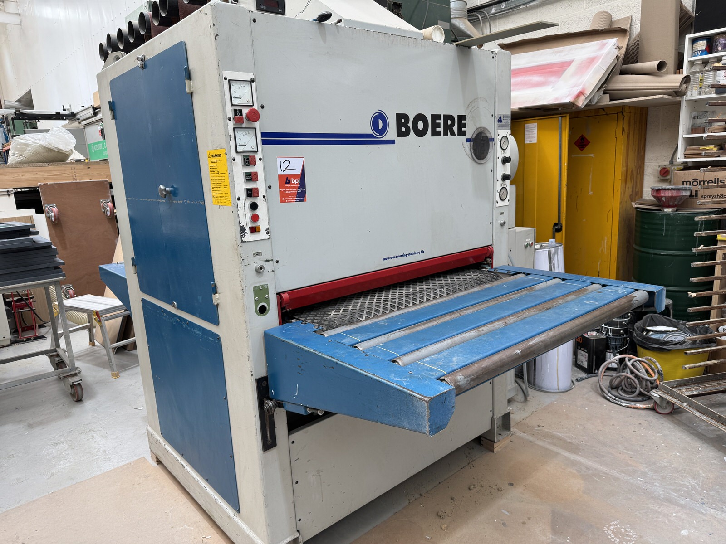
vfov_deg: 56.8
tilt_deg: -12.3
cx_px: 363
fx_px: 503
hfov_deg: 71.6
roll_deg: +3.9
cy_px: 272
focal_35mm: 24
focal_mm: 6.76
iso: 64
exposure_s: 1/100
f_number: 1.78
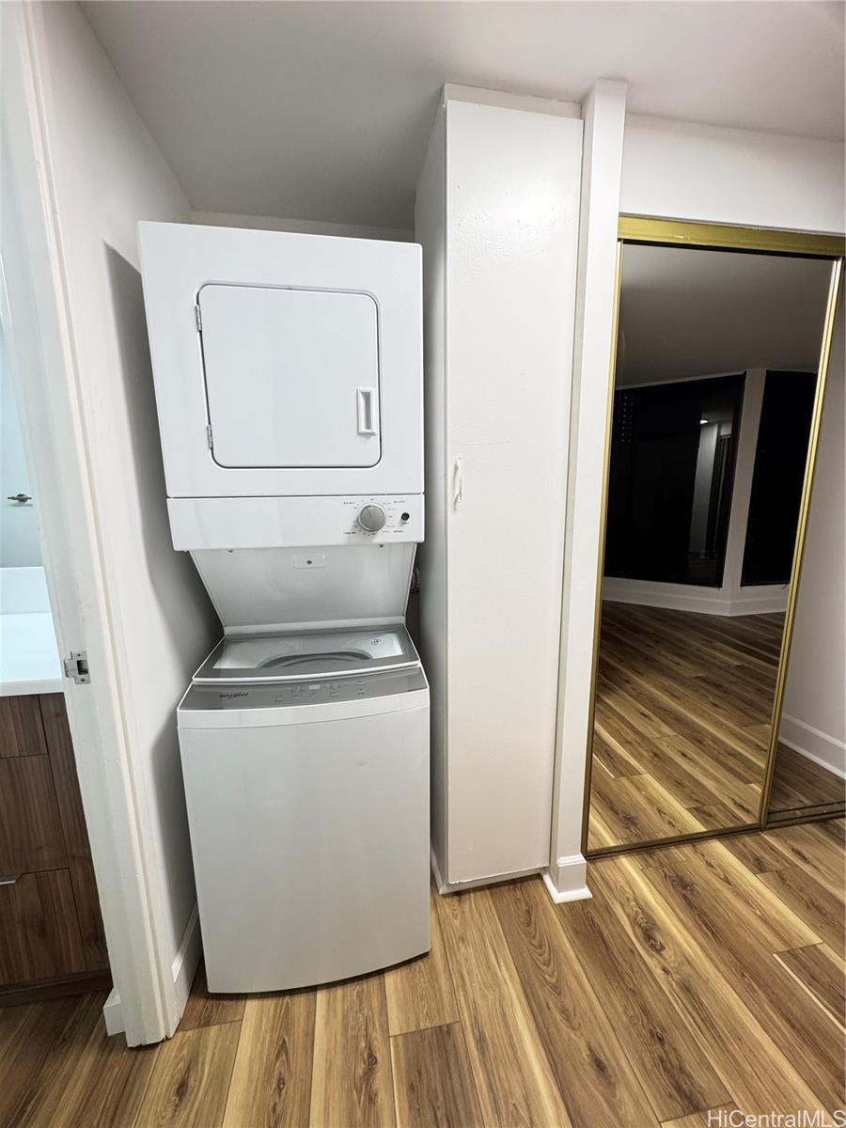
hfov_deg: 85.7
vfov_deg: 102.1
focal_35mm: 14
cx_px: 423
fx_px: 456
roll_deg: +0.4
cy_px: 564
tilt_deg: -7.7
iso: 200
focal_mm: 2.22
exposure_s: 1/60
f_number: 2.2
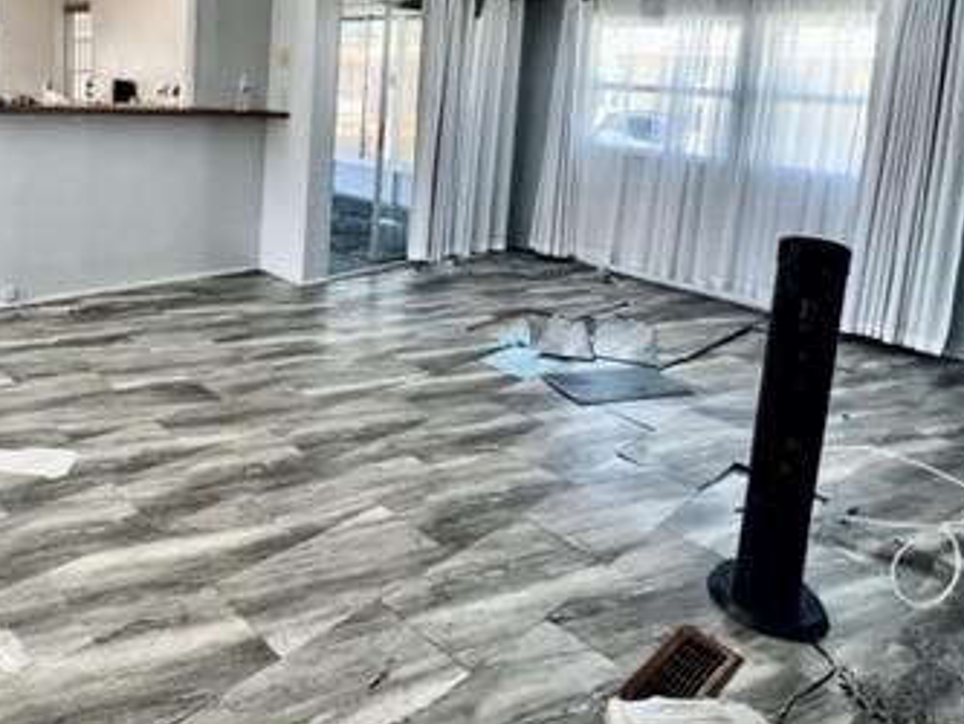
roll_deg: -4.2
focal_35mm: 25
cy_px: 159
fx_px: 696
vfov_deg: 51.9
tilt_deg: -6.8
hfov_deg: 68.2
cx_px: 359
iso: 100
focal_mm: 1.57
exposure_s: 1/122
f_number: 1.8
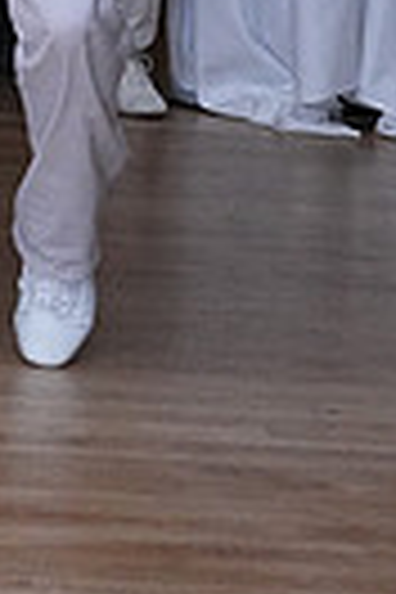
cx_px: -263
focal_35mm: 229
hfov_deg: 5.9
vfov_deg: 8.7
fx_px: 3778
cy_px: -450
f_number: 13
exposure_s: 1/200
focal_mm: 52
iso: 5000
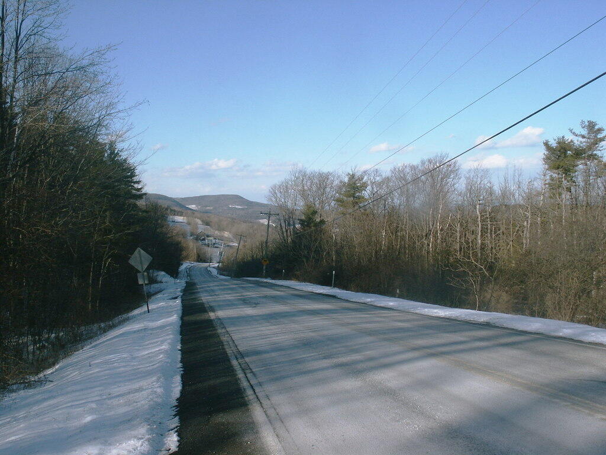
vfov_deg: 40.7
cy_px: 228
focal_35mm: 35
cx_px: 303
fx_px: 613
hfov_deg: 52.6
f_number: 6.7
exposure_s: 1/350
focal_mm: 7.18
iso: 64
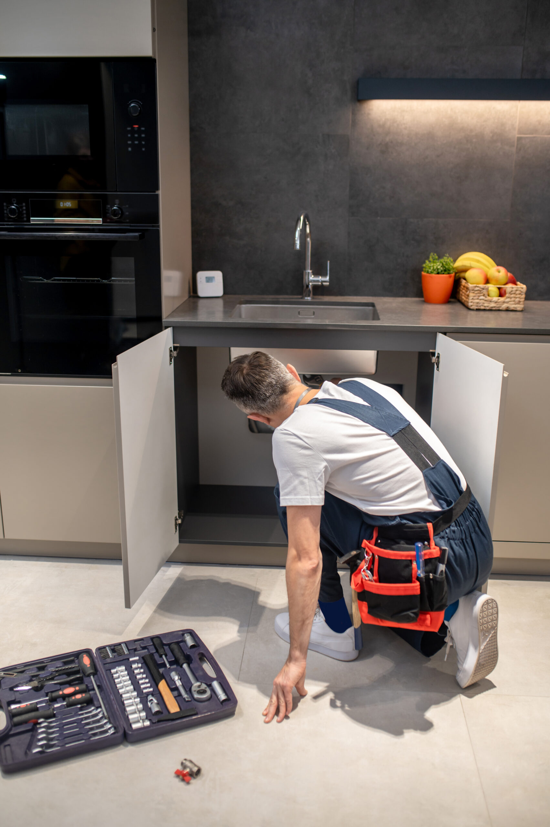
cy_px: 414
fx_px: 803
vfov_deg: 54.5
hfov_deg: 37.8
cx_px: 275
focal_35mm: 35
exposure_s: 1/160
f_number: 2.2
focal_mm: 35
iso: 400
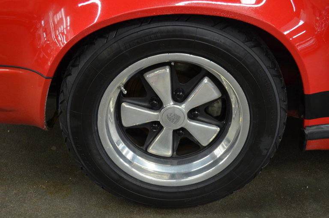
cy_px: 109
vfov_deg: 31.8
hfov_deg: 46.5
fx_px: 383
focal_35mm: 42
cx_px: 164
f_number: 4.5
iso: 800
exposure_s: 1/40
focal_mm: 28
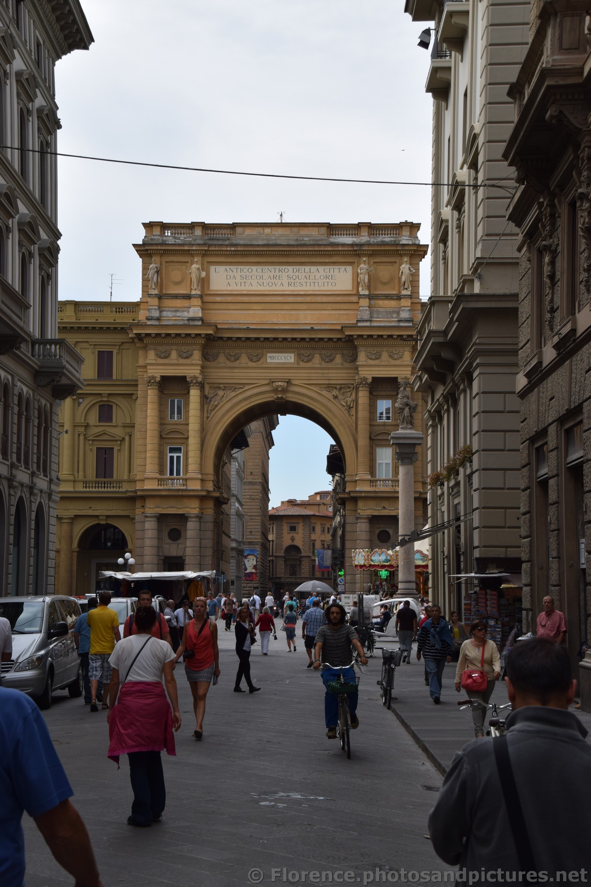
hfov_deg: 20.6
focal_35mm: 66
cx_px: 296
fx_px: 1625
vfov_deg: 30.5
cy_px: 444
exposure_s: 1/320
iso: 200
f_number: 9
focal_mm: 44
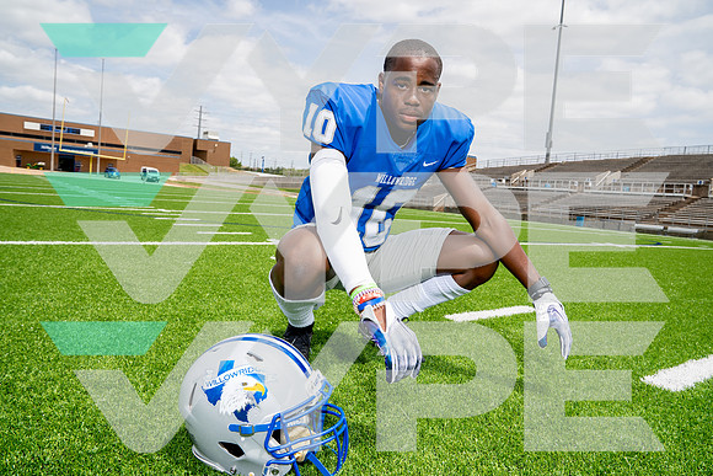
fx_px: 495
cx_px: 356
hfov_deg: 71.5
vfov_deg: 51.3
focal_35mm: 25
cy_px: 238
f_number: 8
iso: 100
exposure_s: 1/250
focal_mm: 25
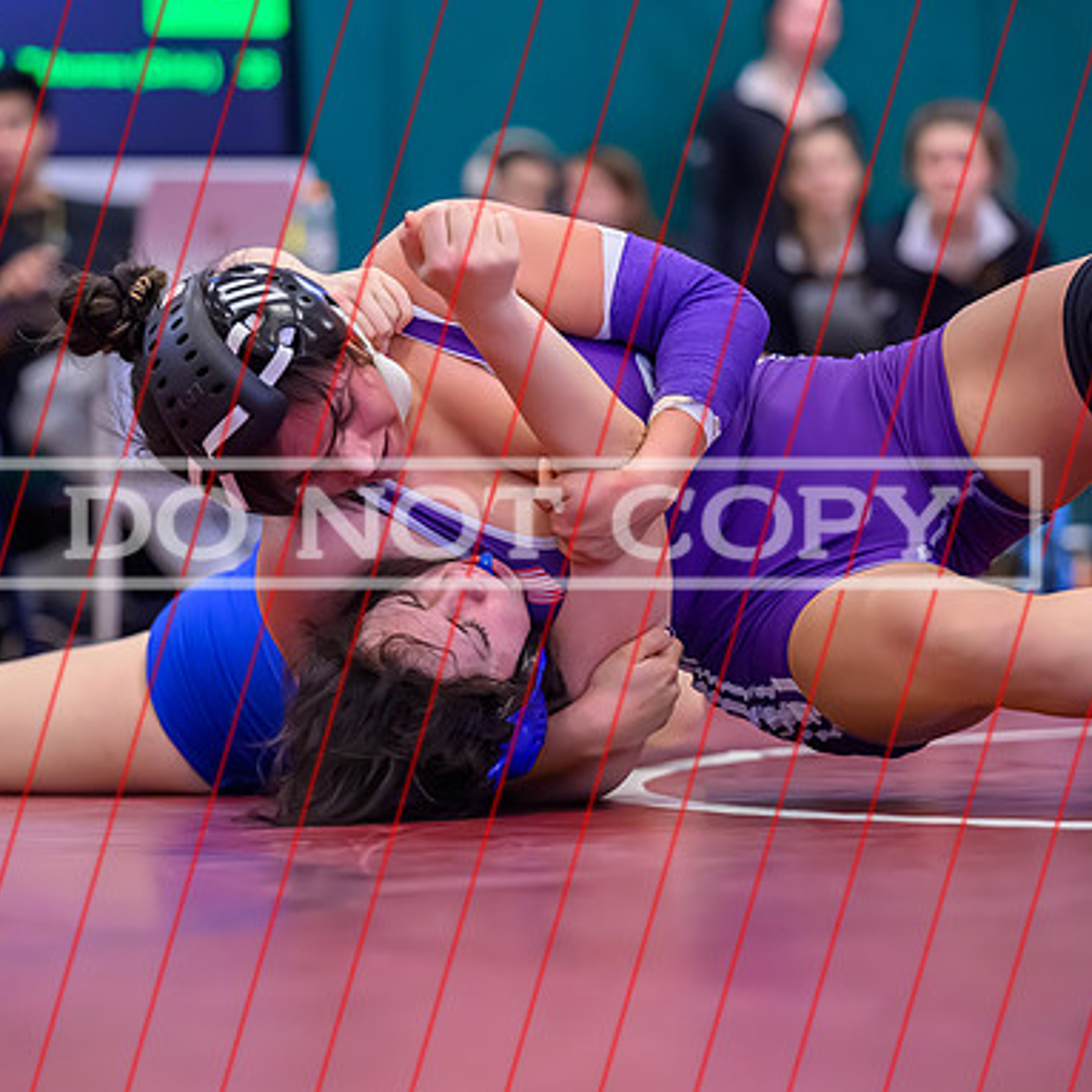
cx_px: 445
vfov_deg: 10.5
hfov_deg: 10.5
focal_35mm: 167
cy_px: 548
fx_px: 5960
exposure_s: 1/640
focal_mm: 120
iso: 10000
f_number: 2.8
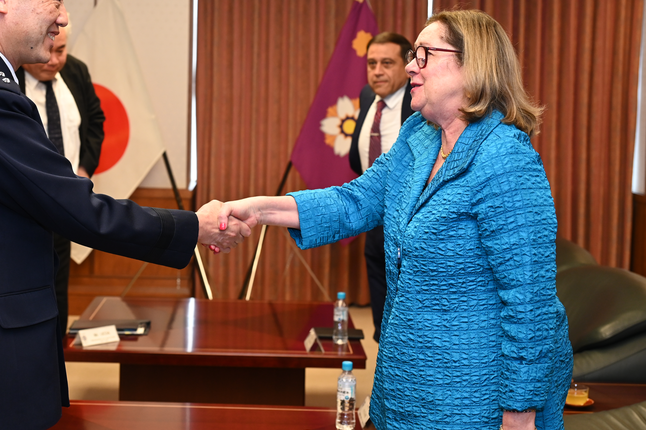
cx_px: 234
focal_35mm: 63
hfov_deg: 31.7
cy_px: 159
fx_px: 1130
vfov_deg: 21.5
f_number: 4
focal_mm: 46
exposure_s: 1/200
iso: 1250
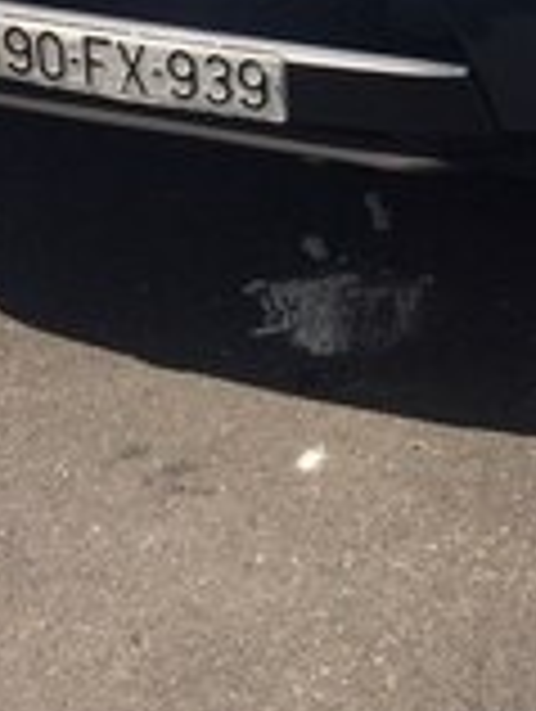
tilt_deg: -14.0
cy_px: -338
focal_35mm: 91
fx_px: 1874
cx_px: 446
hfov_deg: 16.1
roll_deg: +1.2
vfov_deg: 19.0
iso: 32
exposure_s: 1/1109
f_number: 2.2
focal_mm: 4.15
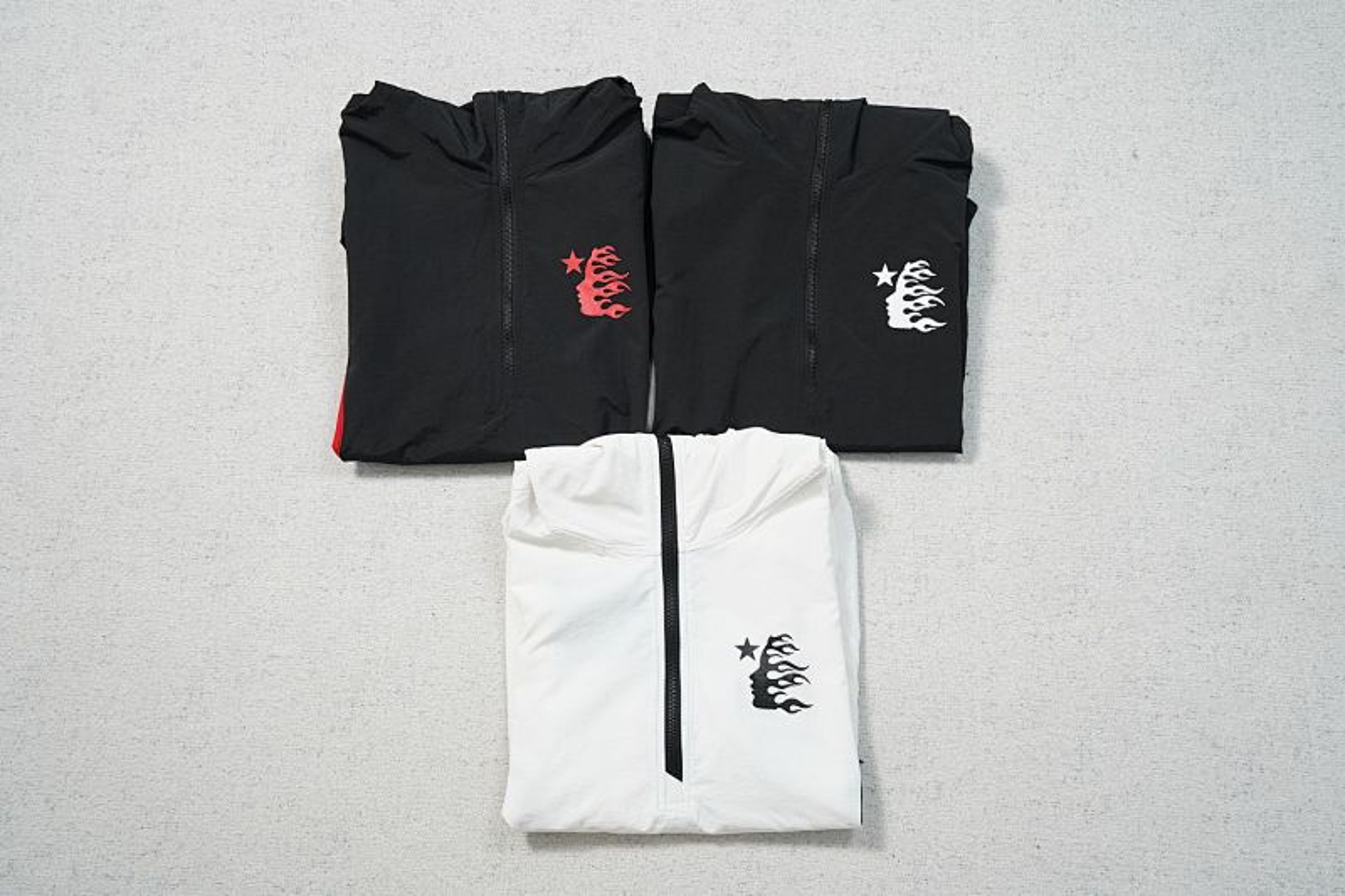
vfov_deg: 37.8
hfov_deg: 54.4
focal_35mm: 35
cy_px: 448
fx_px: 1307
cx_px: 672
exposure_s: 1/100
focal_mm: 35
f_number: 10
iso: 1600
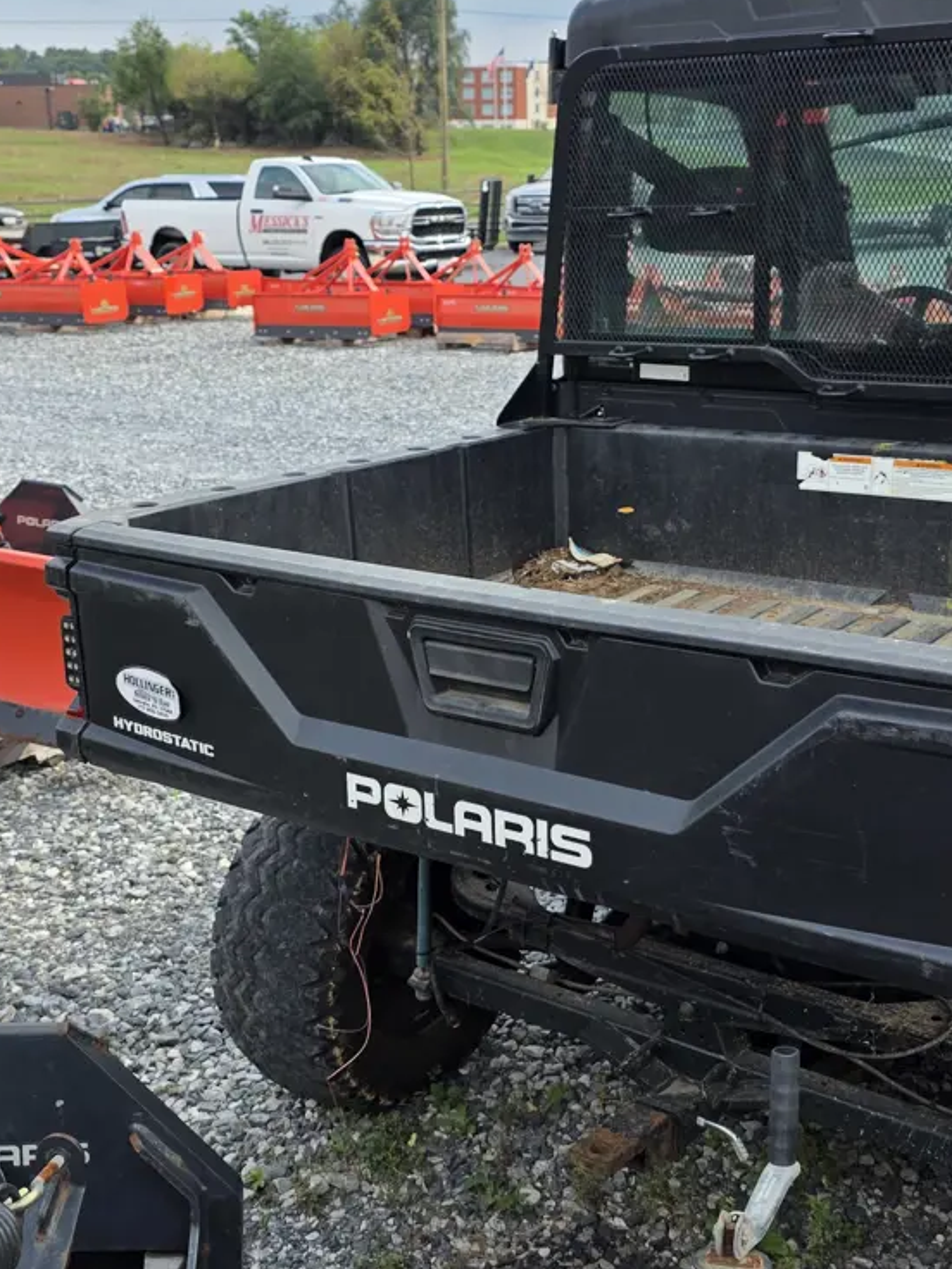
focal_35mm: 45
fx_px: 1650
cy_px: 629
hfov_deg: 32.2
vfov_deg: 42.1
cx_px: 526
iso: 80
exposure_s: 1/2116
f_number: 1.7
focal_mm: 6.3
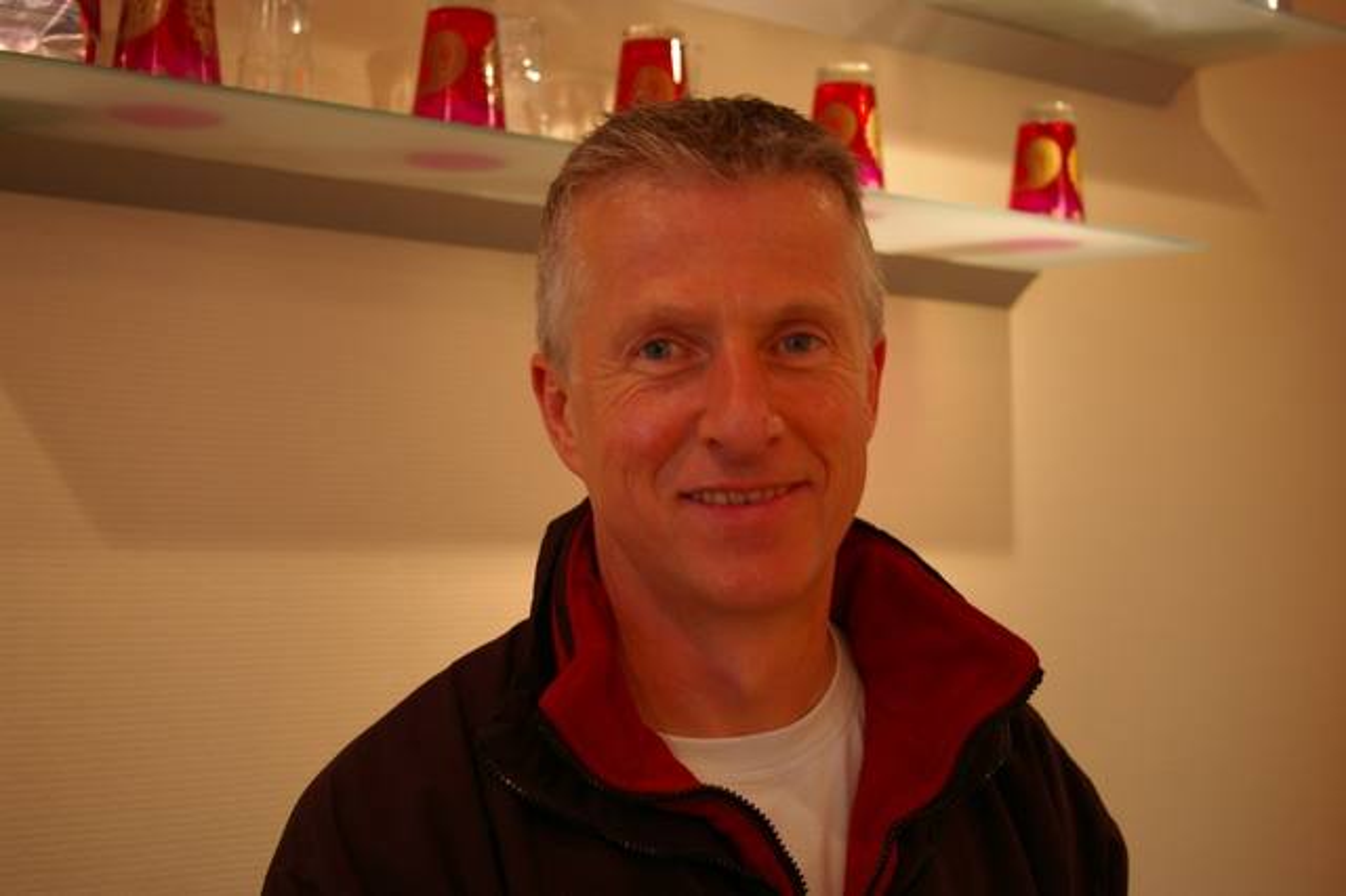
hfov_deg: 40.0
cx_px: 673
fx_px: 1850
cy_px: 448
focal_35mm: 50
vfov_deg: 27.2
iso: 400
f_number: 4
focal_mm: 33
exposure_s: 1/20
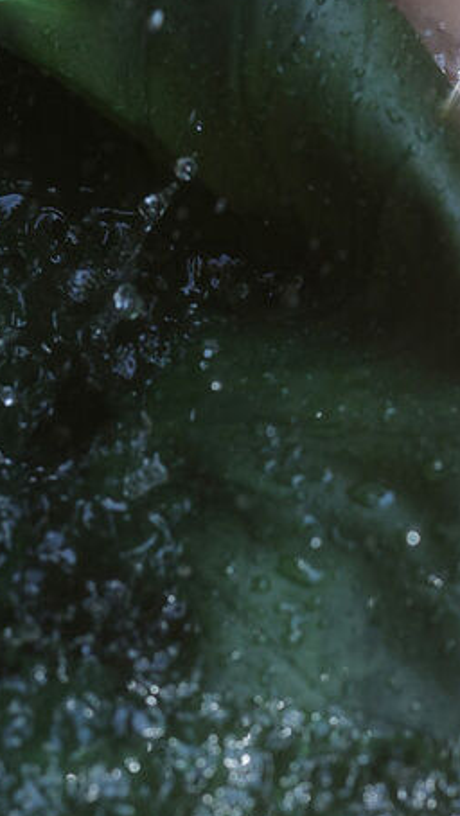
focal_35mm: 305
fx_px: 6601
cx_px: 703
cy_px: 285
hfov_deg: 4.0
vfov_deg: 7.1
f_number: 2.2
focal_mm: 85
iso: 400
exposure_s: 1/2000
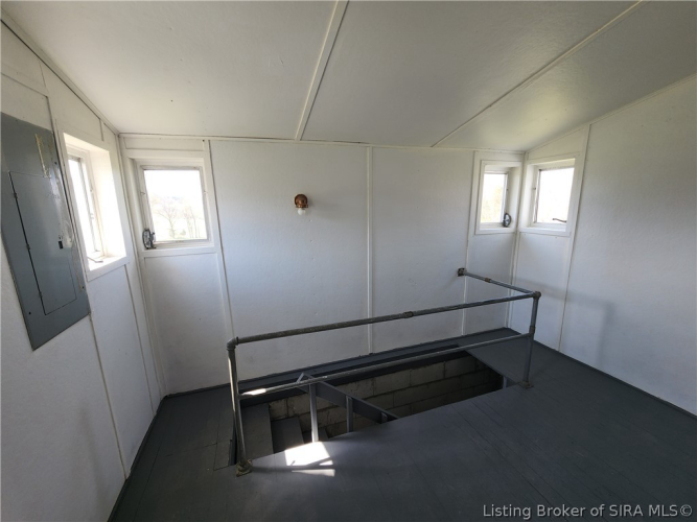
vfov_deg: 89.9
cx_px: 348
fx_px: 262
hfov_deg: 106.2
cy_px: 261
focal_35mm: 13
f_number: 2.2
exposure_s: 1/120
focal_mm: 2.2
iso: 64
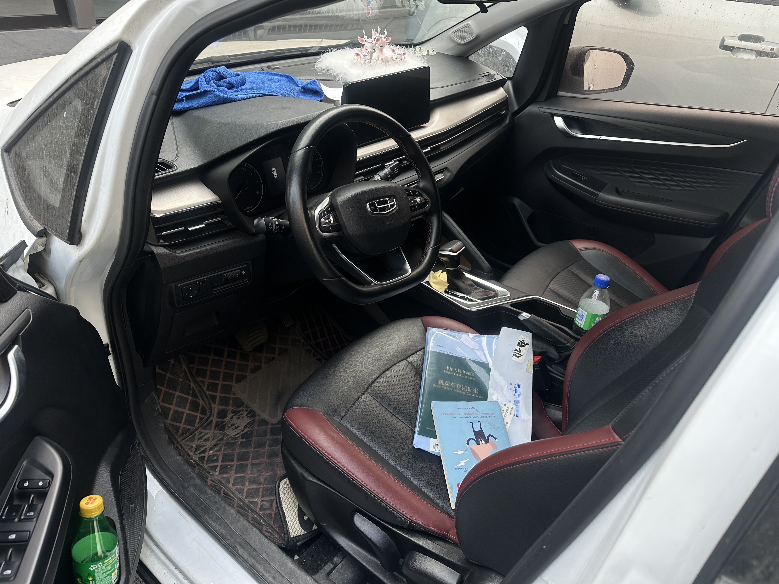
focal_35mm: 24
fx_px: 540
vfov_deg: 56.8
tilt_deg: -33.5
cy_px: 292
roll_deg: -5.4
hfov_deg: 71.6
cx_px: 390
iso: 80
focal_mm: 6.86
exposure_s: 1/429
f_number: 1.78
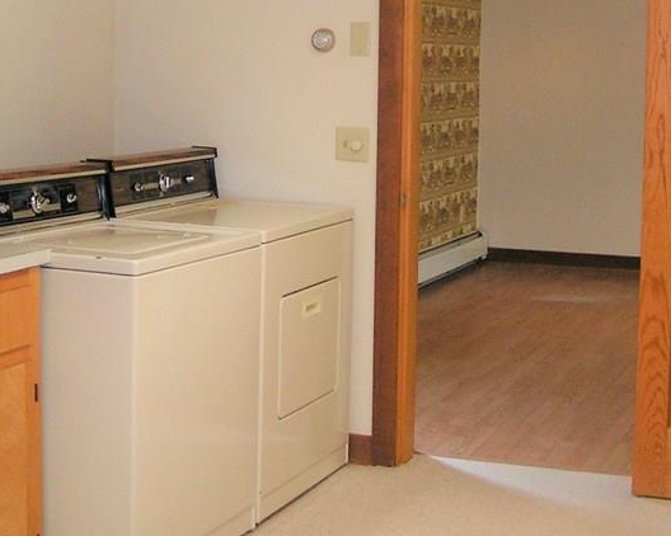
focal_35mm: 72
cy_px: 150
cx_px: 330
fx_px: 1429
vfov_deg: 21.1
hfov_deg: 26.4
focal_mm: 5.8
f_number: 2.8
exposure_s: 1/40
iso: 125
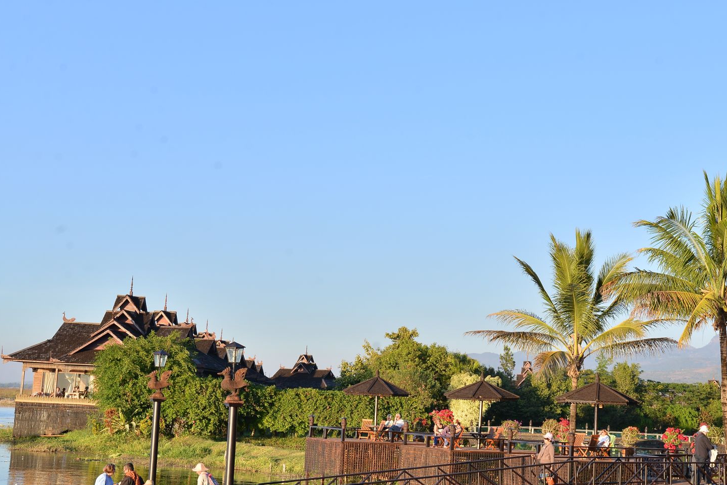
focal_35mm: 61
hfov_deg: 32.6
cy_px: 310
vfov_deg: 22.2
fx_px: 1232
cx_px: 493
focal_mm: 44
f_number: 8
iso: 250
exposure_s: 1/200
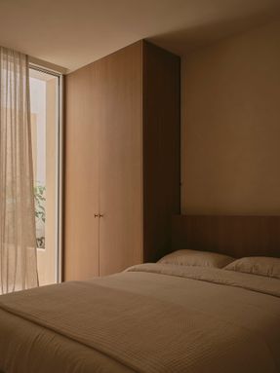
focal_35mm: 29
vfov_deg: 61.7
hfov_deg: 48.2
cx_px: 140
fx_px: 313
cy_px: 186
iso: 125
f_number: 7.1
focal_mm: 36.9
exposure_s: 1.5
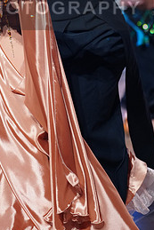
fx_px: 1006
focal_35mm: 157
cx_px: 31
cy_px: 1
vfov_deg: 12.9
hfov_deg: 8.7
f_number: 2.8
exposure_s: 1/400
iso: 2000
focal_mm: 70
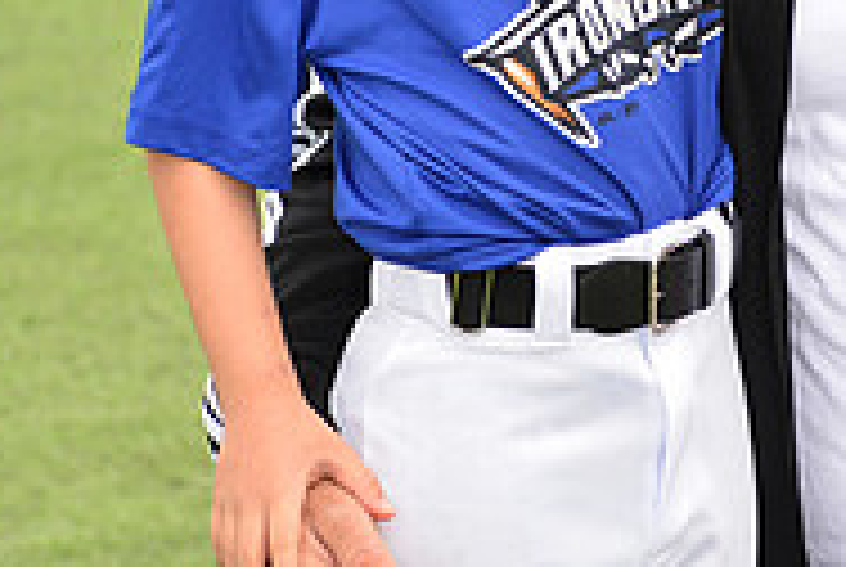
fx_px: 9062
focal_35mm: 385
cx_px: 1166
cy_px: -245
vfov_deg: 3.6
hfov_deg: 5.3
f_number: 8
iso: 250
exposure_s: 1/200
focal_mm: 125
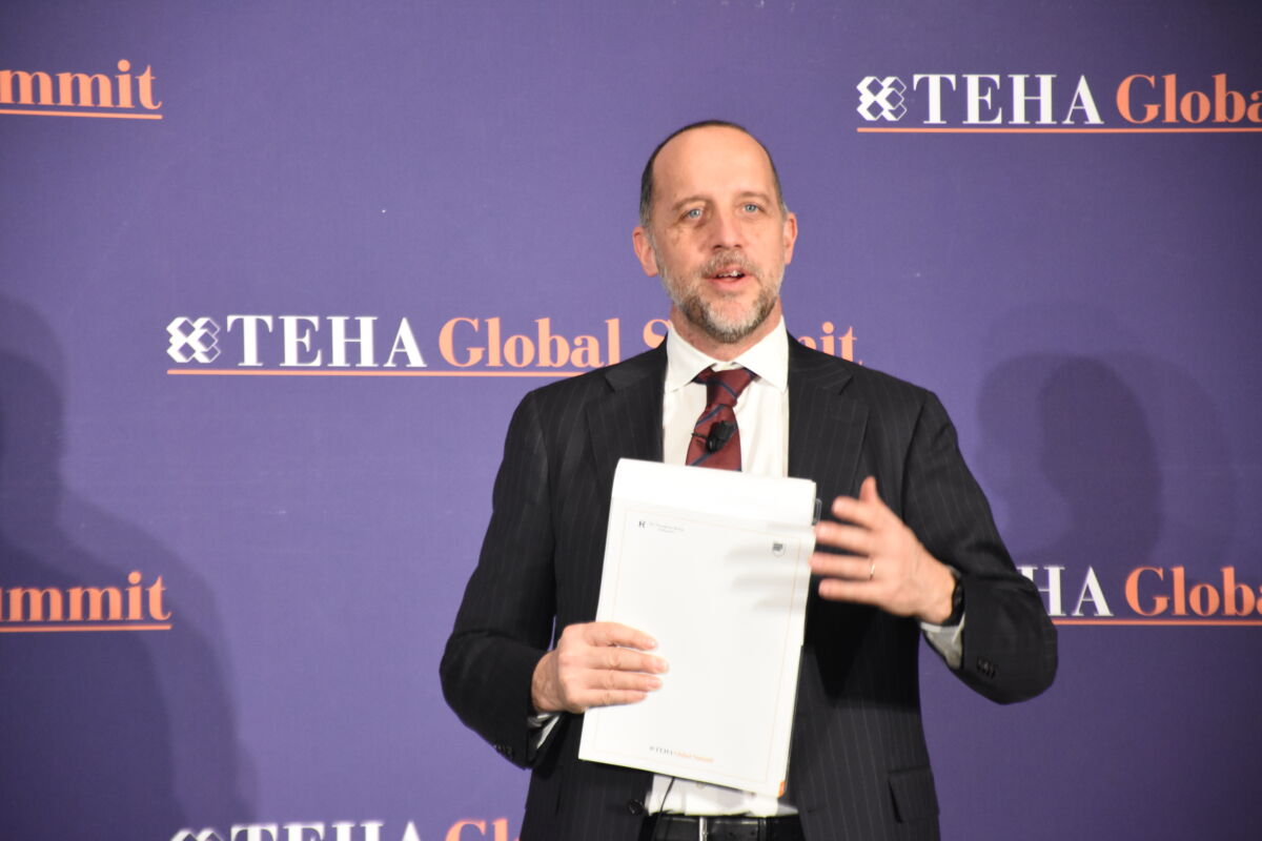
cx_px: 631
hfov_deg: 11.2
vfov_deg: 7.5
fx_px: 6415
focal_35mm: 183
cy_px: 420
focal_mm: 122
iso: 2500
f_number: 5.6
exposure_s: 1/125
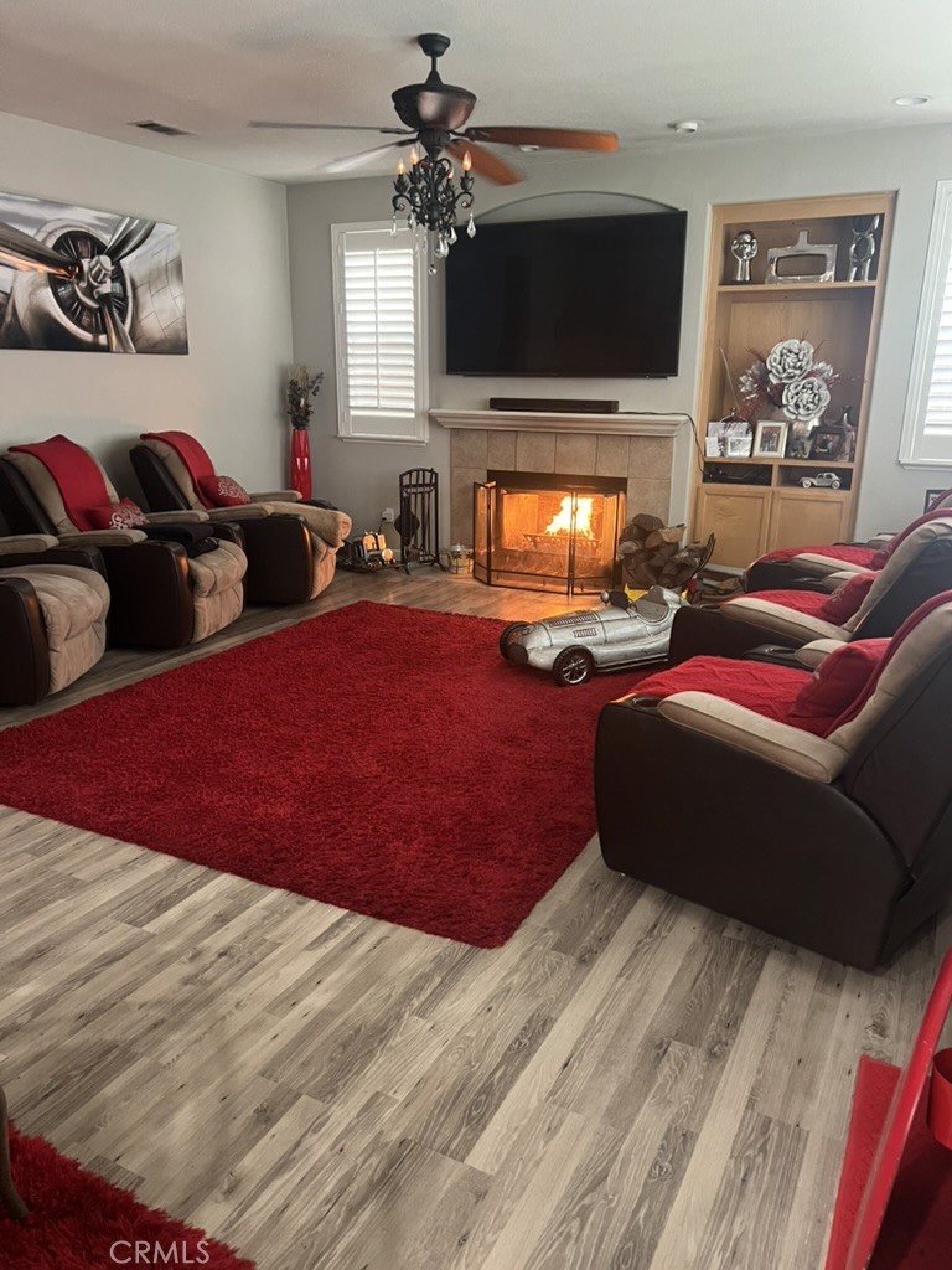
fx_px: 953
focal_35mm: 26
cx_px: 476
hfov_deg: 53.1
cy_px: 635
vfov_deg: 67.3
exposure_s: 1/40
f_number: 1.5
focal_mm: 5.7
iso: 500
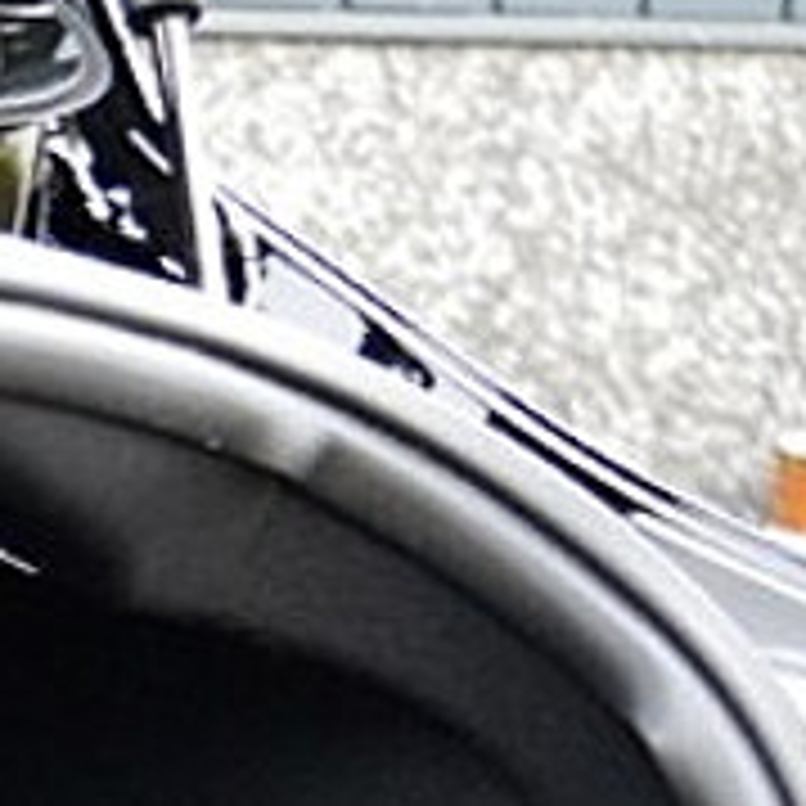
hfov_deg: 7.2
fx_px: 5769
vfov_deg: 7.7
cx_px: -1513
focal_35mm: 219
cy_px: 1486
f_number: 4.5
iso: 800
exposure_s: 1/60
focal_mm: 22
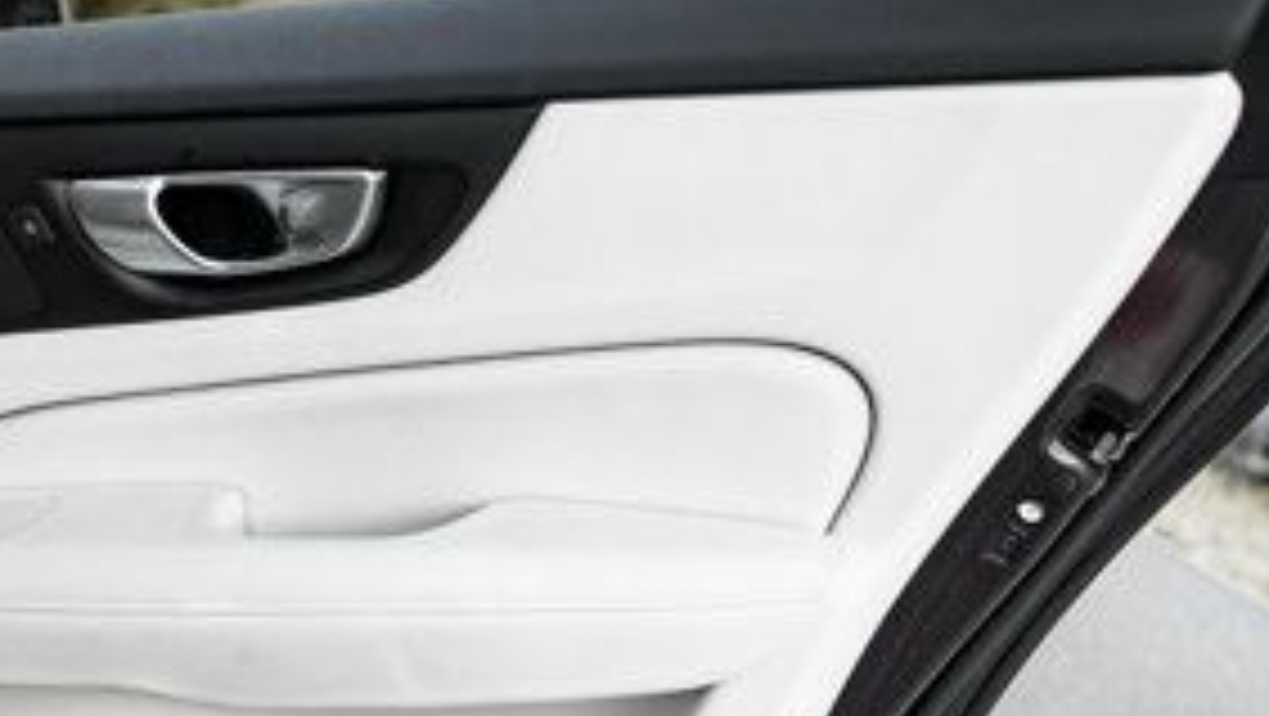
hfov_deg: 36.3
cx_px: 459
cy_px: 439
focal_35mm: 57
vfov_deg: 21.1
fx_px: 1919
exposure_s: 1/200
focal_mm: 24
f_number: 2.8
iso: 1250
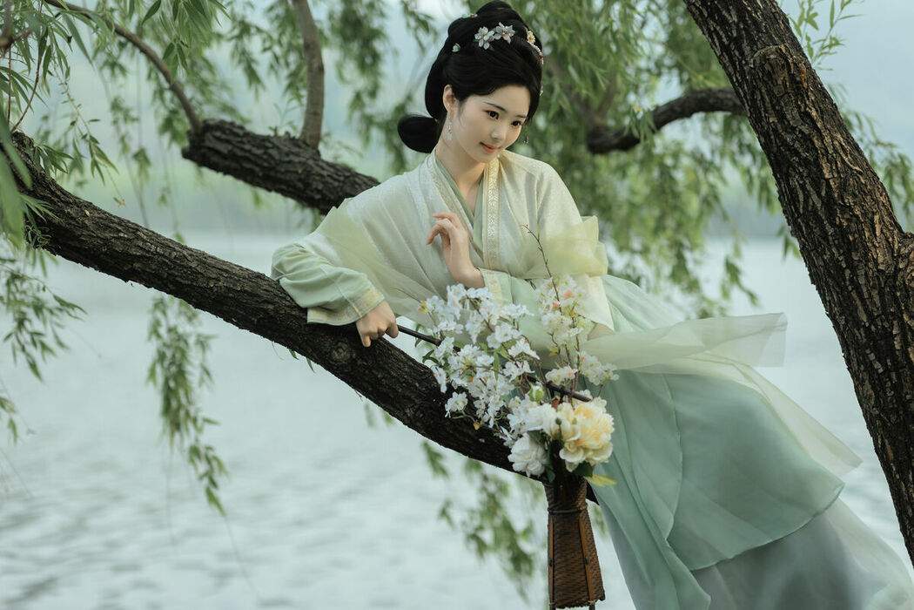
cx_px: 457
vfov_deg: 16.1
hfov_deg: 23.9
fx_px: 2158
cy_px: 305
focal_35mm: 85
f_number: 2
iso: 100
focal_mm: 85
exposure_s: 1/1250
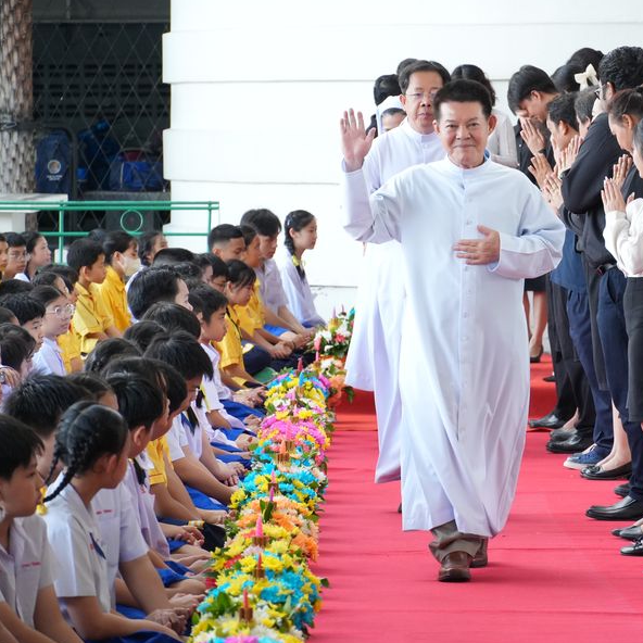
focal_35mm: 250
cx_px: 506
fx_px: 5254
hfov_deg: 7.0
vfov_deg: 7.0
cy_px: 298
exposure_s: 1/125
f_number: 5.6
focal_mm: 116
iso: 1250
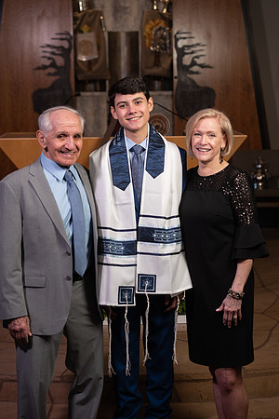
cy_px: 210
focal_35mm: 86
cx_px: 140
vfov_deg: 23.6
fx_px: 1000
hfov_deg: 15.9
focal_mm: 86
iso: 500
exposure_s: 1/250
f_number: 4
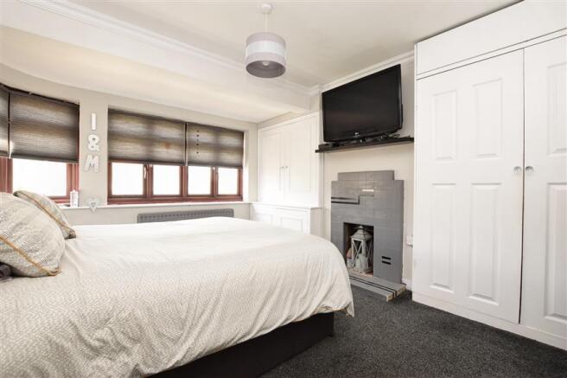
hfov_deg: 100.4
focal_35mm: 15
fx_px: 236
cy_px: 189
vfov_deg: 77.3
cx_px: 284
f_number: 10
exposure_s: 1/30
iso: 400
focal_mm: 10
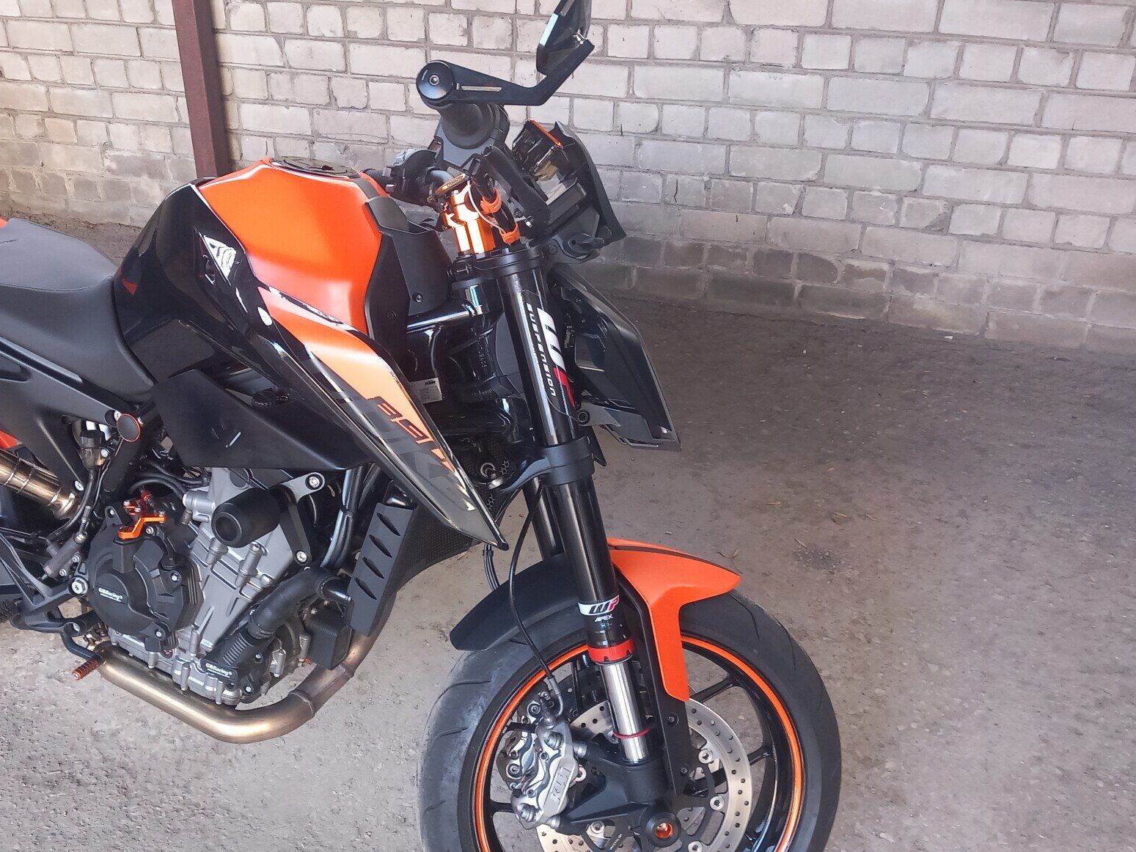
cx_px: 510
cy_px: 464
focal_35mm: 34
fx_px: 1116
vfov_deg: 41.8
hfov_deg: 53.9
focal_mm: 4
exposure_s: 1/50
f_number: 1.8
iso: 160
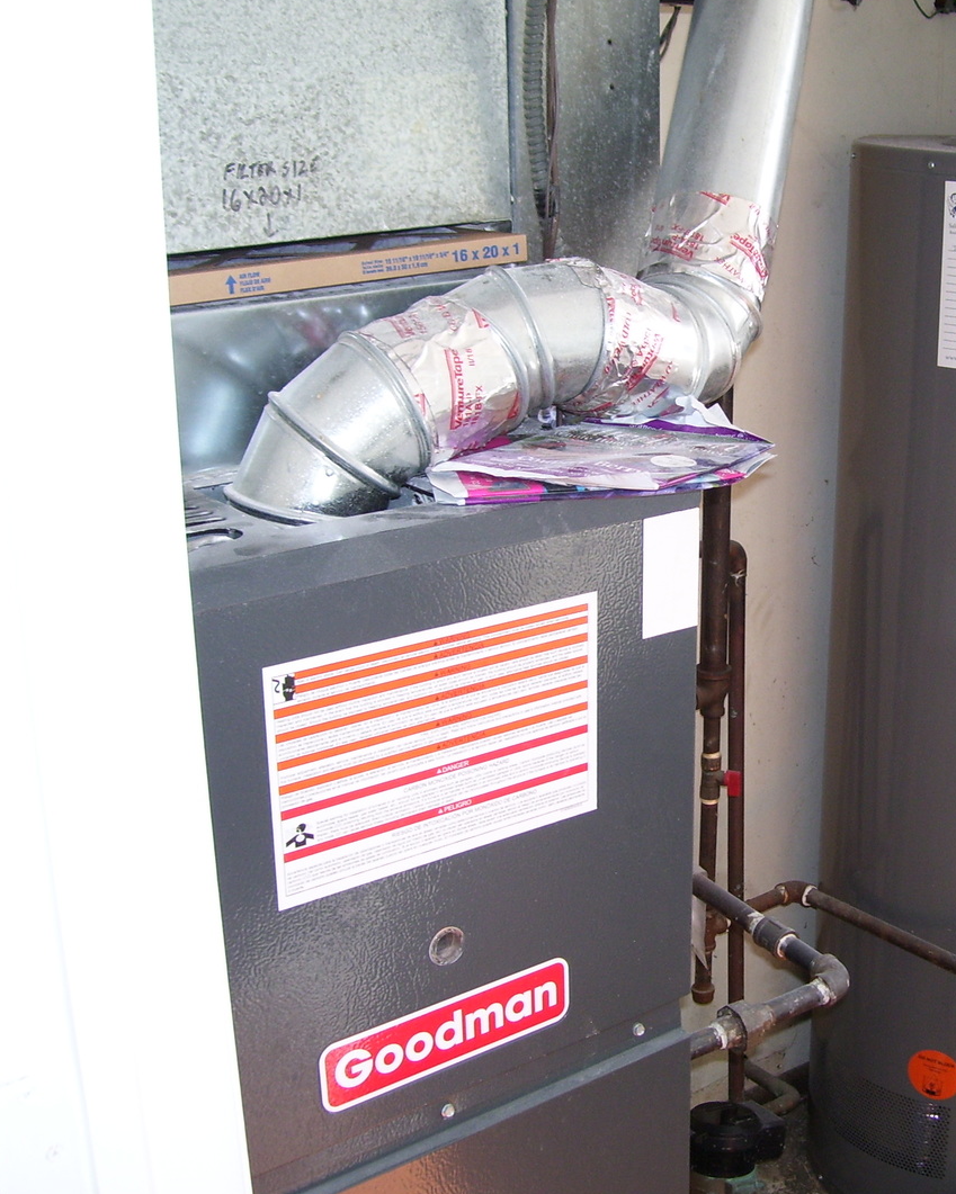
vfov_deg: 38.0
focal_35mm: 49
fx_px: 1733
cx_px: 747
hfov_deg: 30.2
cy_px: 600
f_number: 2.7
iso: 80
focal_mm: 6
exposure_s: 1/60
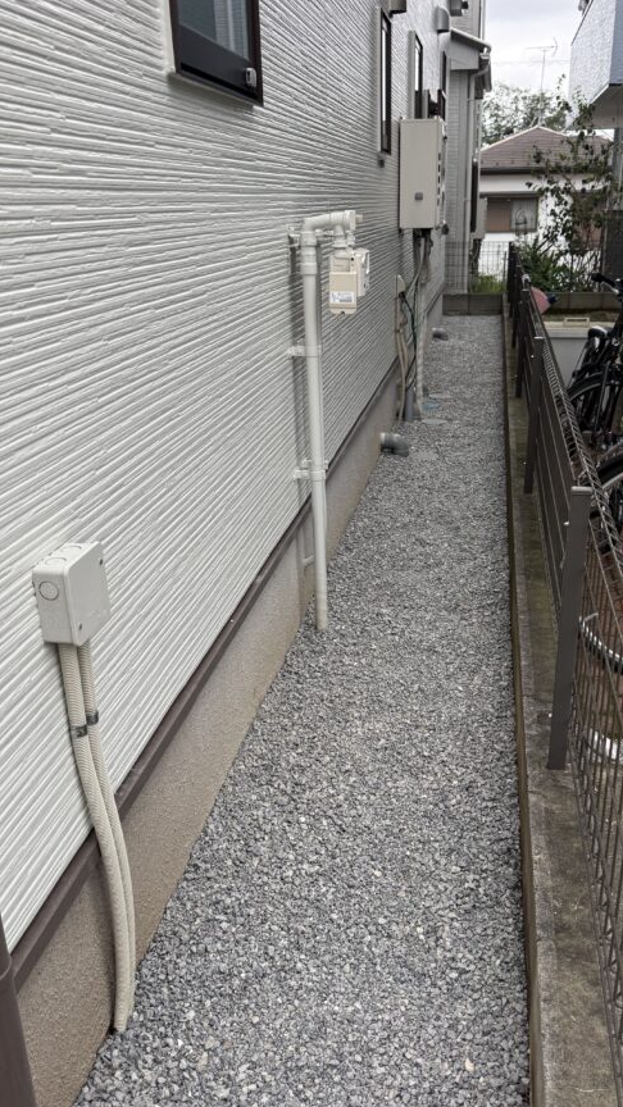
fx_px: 910
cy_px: 610
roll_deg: +0.7
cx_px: 346
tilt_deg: -23.9
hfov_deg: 37.7
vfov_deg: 62.5
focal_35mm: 31
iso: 100
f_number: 1.78
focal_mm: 6.76
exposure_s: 1/955
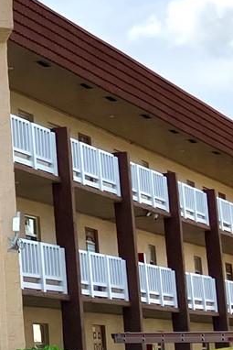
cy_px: 91
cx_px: -219
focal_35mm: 122
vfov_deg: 16.7
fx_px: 1183
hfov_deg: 10.4
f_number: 1.8
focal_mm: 3.99
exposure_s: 1/1869
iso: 32
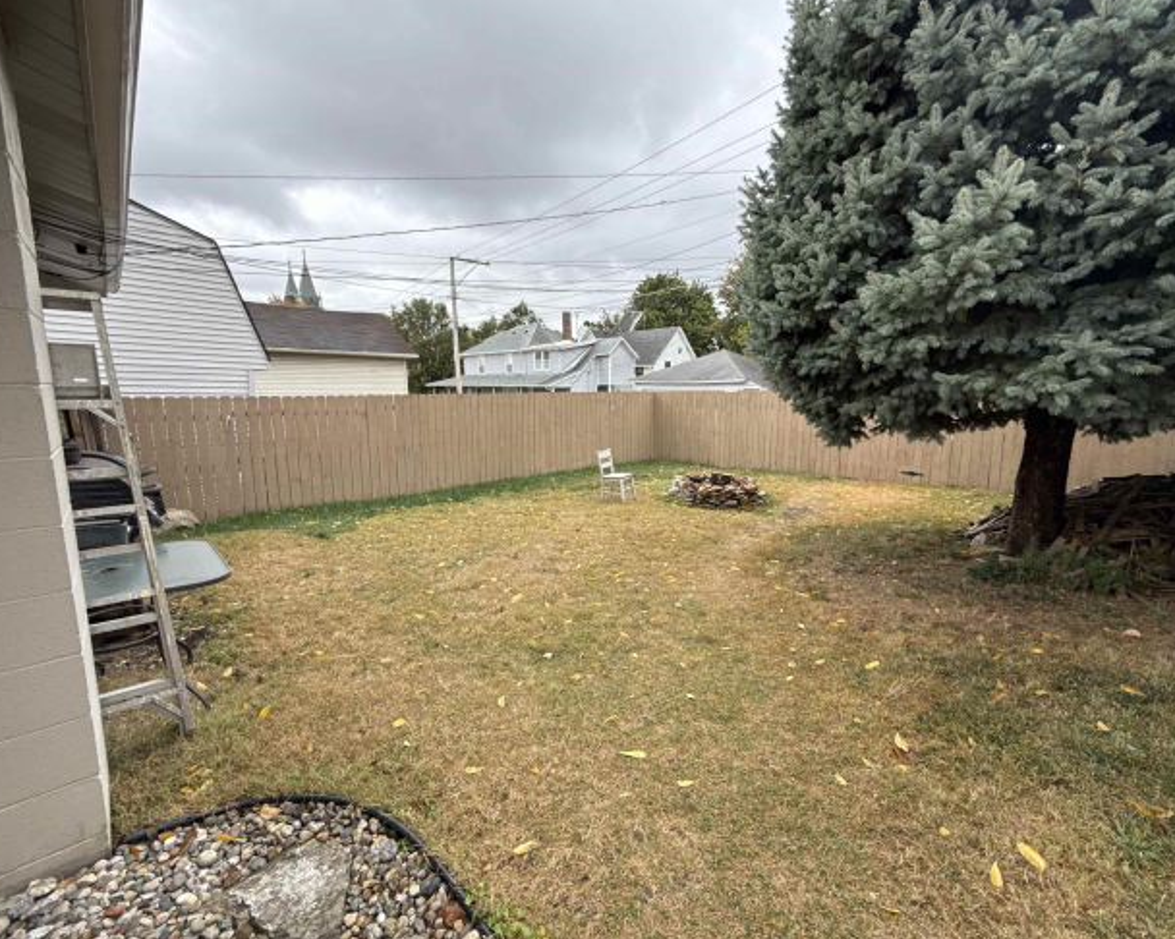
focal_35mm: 15
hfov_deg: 96.7
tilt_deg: -7.7
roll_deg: -0.4
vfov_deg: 84.0
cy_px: 466
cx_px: 616
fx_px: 521
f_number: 2.2
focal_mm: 2.22
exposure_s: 1/192
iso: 64
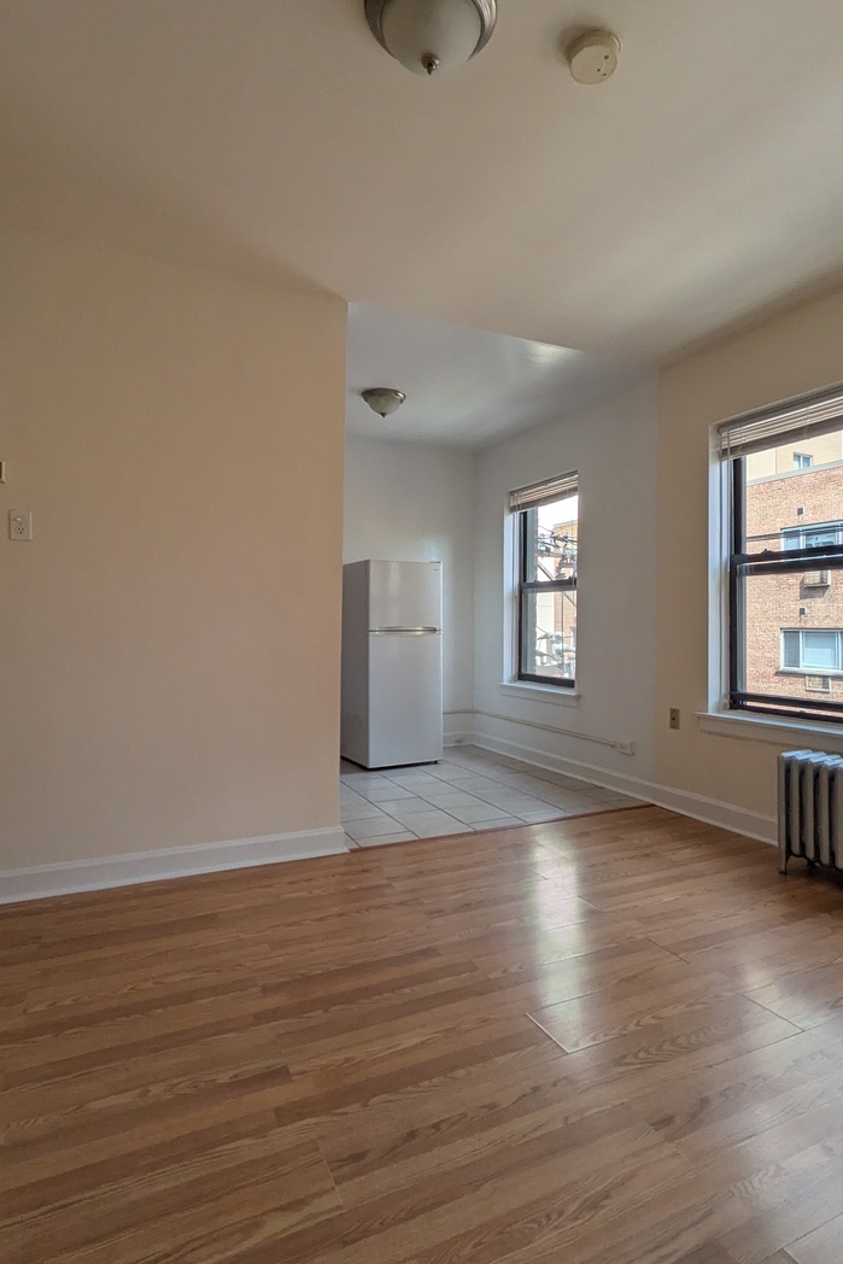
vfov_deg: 84.0
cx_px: 463
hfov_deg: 61.8
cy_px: 619
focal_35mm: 20
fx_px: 702
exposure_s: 1/541
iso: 46
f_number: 2.2
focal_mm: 1.85
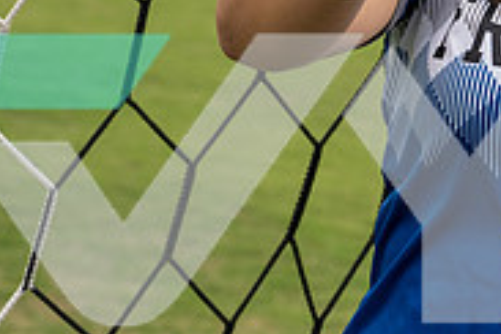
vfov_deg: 6.1
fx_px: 3089
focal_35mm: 222
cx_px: 591
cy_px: -152
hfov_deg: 9.2
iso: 250
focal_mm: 70
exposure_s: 1/250
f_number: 5.6
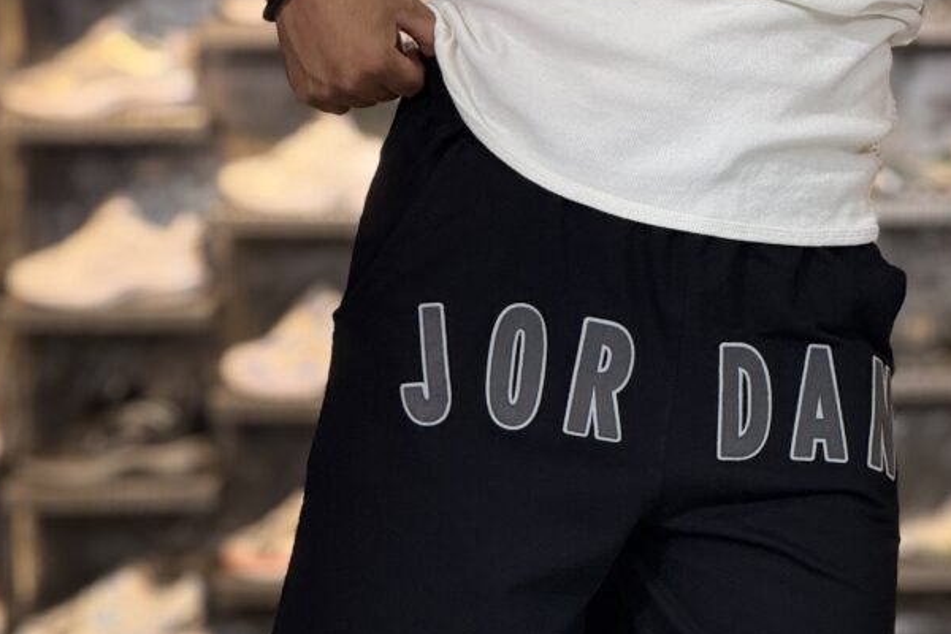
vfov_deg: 6.4
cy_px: 743
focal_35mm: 213
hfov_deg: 9.7
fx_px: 5626
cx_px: 564
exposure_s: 1/100
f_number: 2.8
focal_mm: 15.66
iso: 160
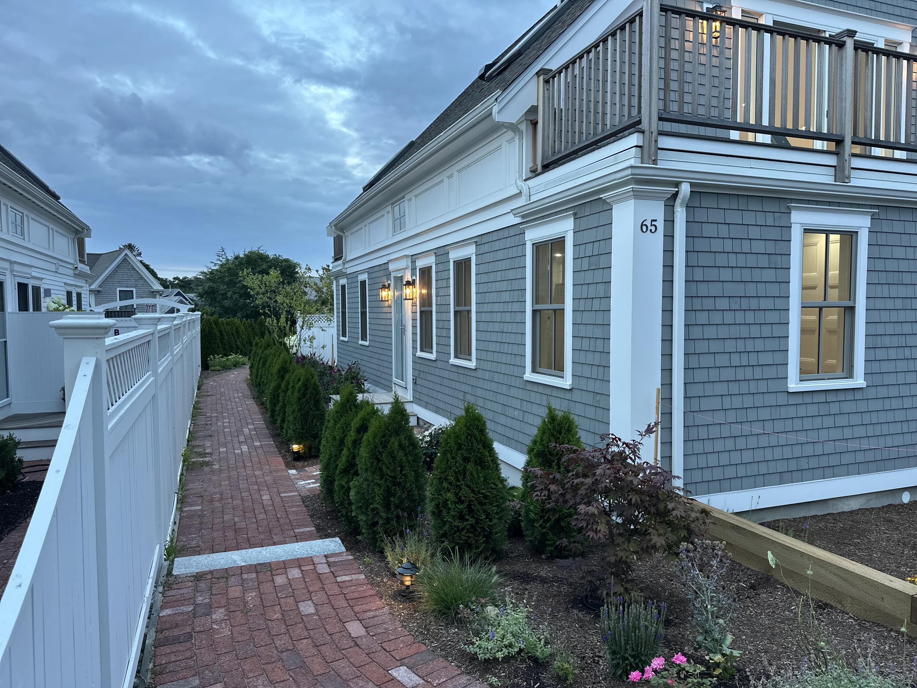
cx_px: 458
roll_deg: -0.5
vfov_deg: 56.8
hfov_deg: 71.6
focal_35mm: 24
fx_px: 636
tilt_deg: -3.2
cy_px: 344
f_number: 1.78
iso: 160
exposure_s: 1/120
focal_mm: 6.86
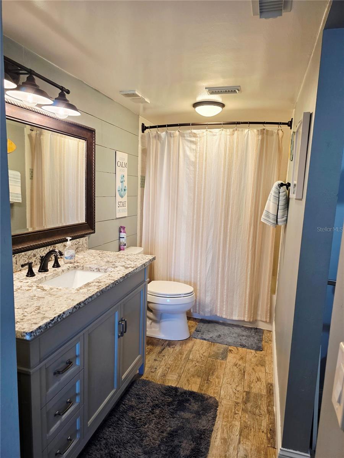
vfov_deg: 73.9
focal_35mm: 23
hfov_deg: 58.9
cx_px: 172
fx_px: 305
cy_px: 229
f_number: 1.7
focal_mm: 6.3
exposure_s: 1/120
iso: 125
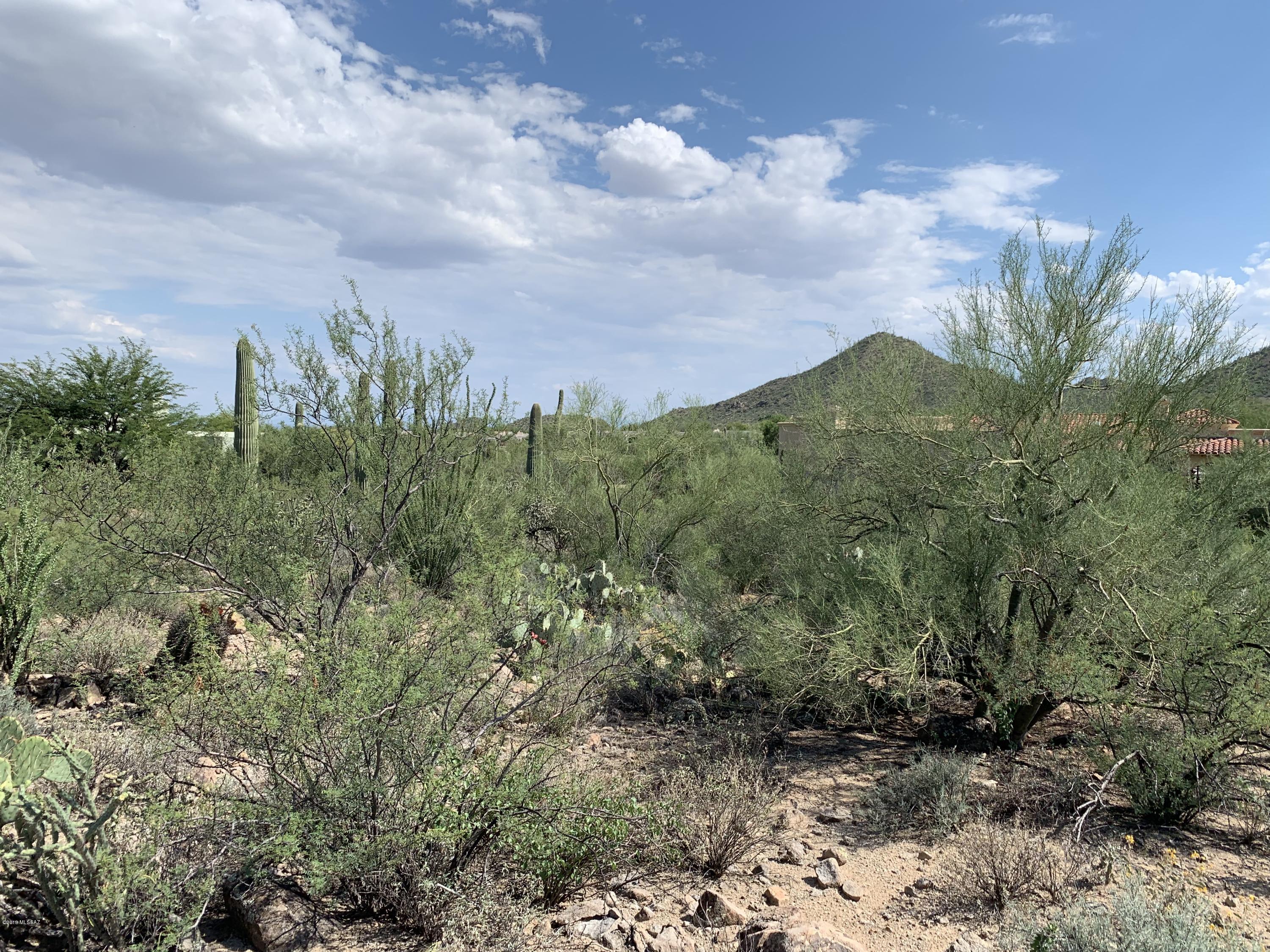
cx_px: 635
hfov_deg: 67.3
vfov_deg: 53.1
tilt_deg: -2.4
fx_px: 954
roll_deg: -0.7
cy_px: 476
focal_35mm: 26
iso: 25
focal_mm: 4.25
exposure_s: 1/3185
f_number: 1.8
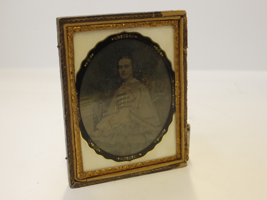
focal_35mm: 60
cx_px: 134
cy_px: 100
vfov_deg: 24.4
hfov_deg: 32.2
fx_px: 463
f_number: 8
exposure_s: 1/30
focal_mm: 30
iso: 400
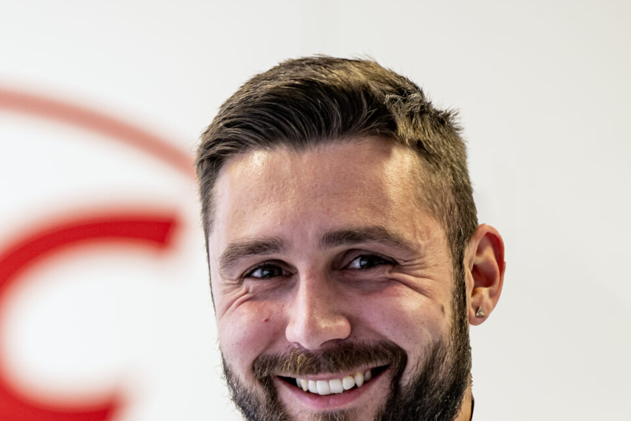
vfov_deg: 2.6
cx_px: -102
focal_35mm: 537
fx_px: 9412
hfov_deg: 3.8
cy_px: 484
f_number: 2.8
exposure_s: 1/250
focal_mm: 200
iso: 400
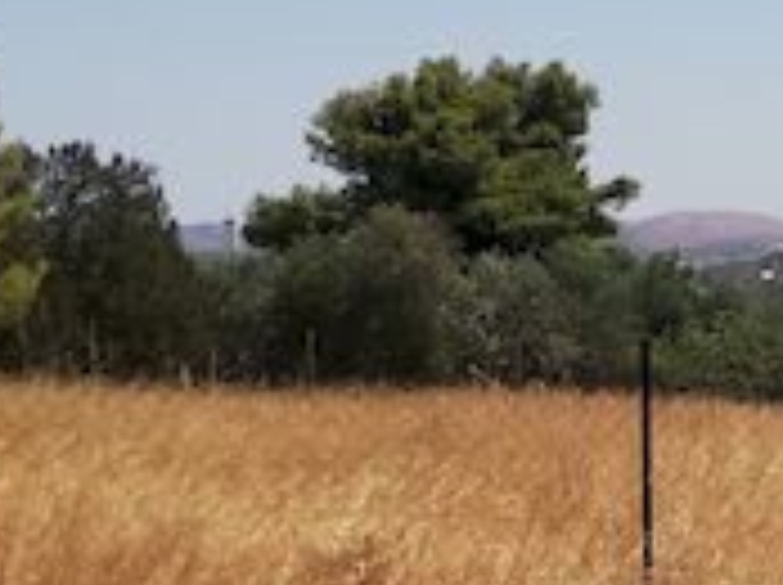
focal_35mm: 112
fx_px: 2530
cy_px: 198
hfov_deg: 16.5
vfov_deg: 13.2
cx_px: 1048
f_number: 2.2
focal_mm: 3.81
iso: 50
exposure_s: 1/1538
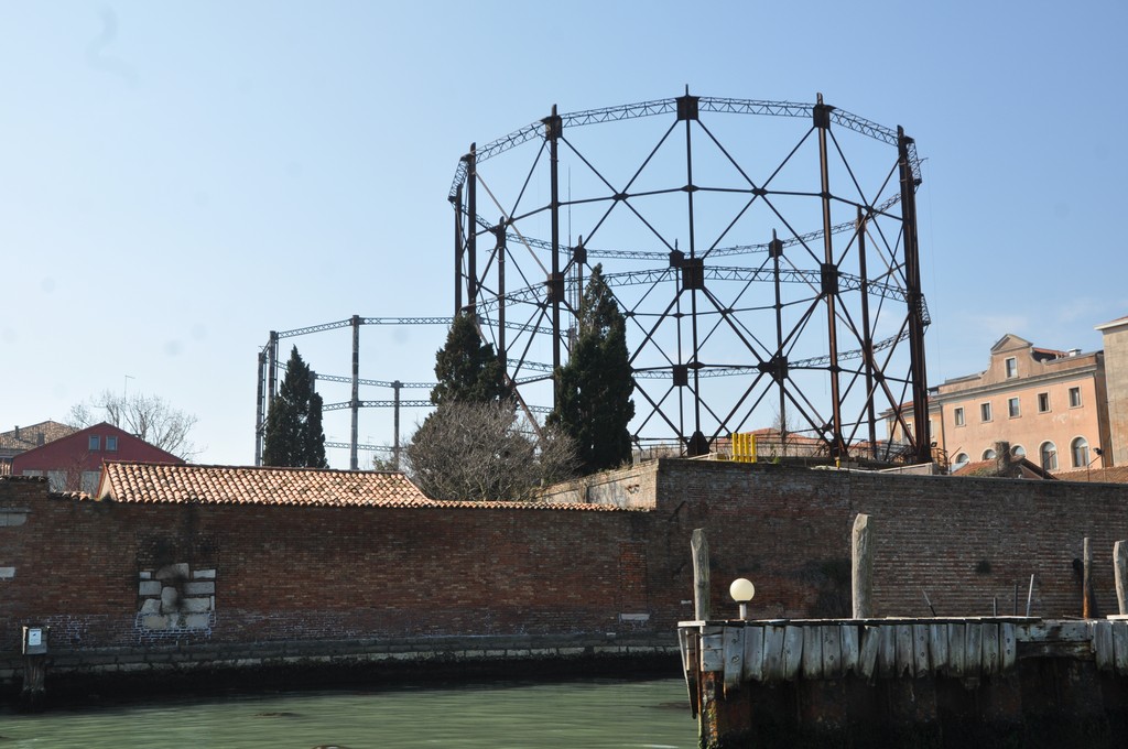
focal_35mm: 38
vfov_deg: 35.4
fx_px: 1173
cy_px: 374
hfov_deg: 51.3
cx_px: 564
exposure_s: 1/320
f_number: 9
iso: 200
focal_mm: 25
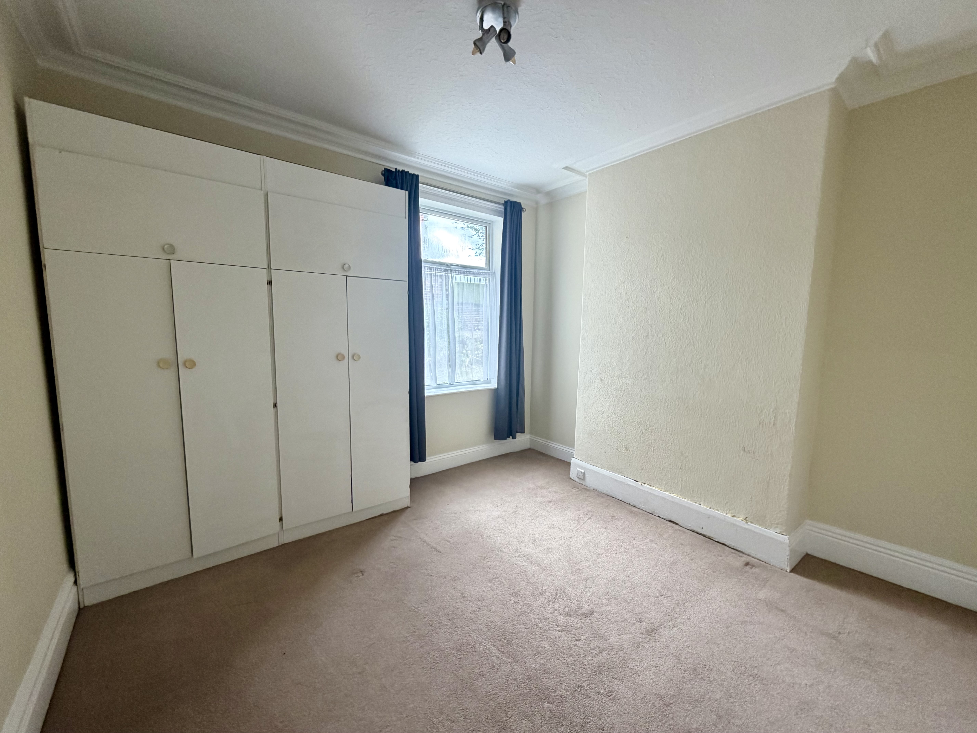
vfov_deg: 85.7
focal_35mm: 14
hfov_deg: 102.1
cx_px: 488
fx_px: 395
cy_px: 366
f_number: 2.2
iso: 200
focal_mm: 2.22
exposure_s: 1/121
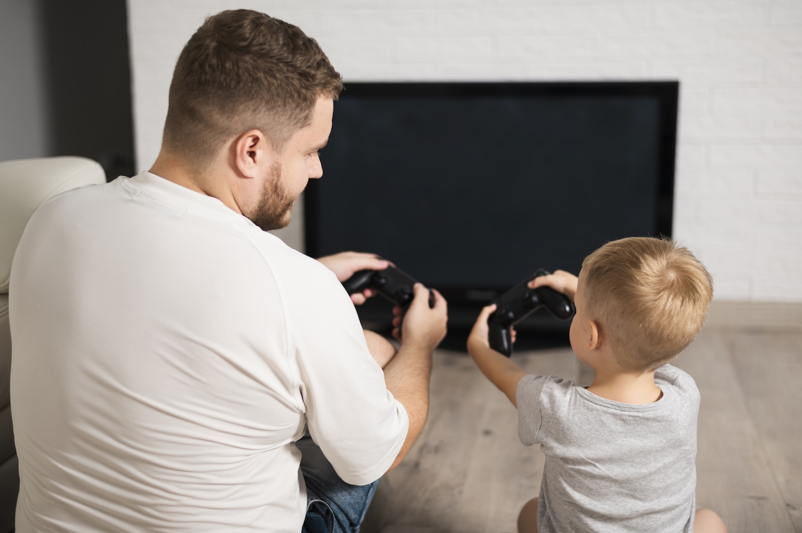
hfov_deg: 39.6
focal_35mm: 50
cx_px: 401
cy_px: 266
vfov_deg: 27.0
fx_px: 1113
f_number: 2
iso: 100
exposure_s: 1/200
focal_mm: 50
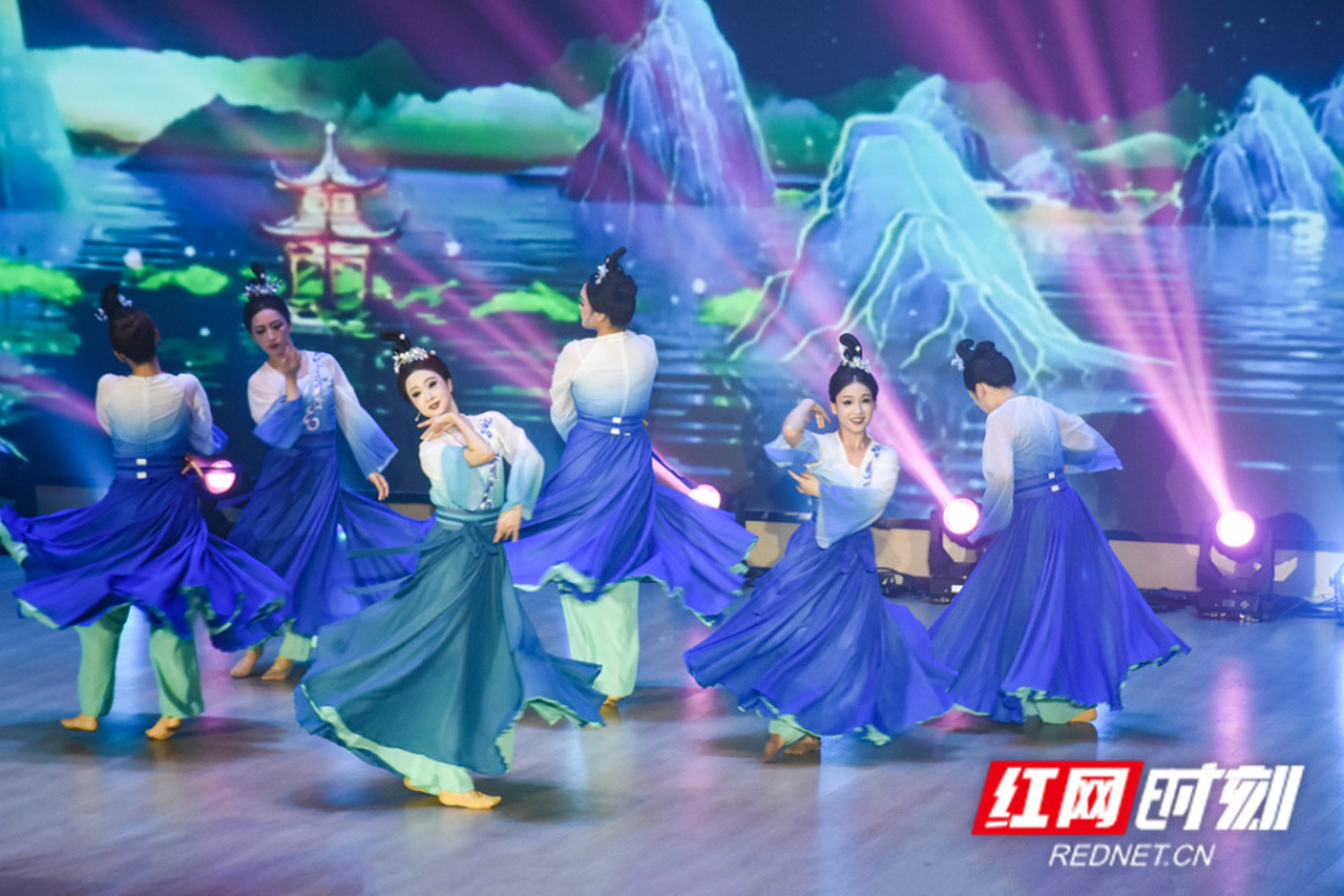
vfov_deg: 8.7
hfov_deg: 13.0
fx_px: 5880
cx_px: 672
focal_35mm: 158
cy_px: 448
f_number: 9
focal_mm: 105
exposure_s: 1/125
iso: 1000
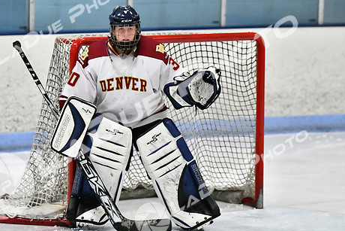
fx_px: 2358
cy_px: 109
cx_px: 134
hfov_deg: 8.4
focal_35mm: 246
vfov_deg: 5.6
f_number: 2.8
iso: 8000
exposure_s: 1/1250
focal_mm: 130
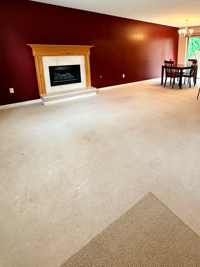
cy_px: 86
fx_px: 162
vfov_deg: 76.2
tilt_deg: -12.0
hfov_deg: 61.4
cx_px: 138
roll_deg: +0.2
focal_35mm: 21
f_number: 2.2
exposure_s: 1/60
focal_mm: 2.22
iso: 400
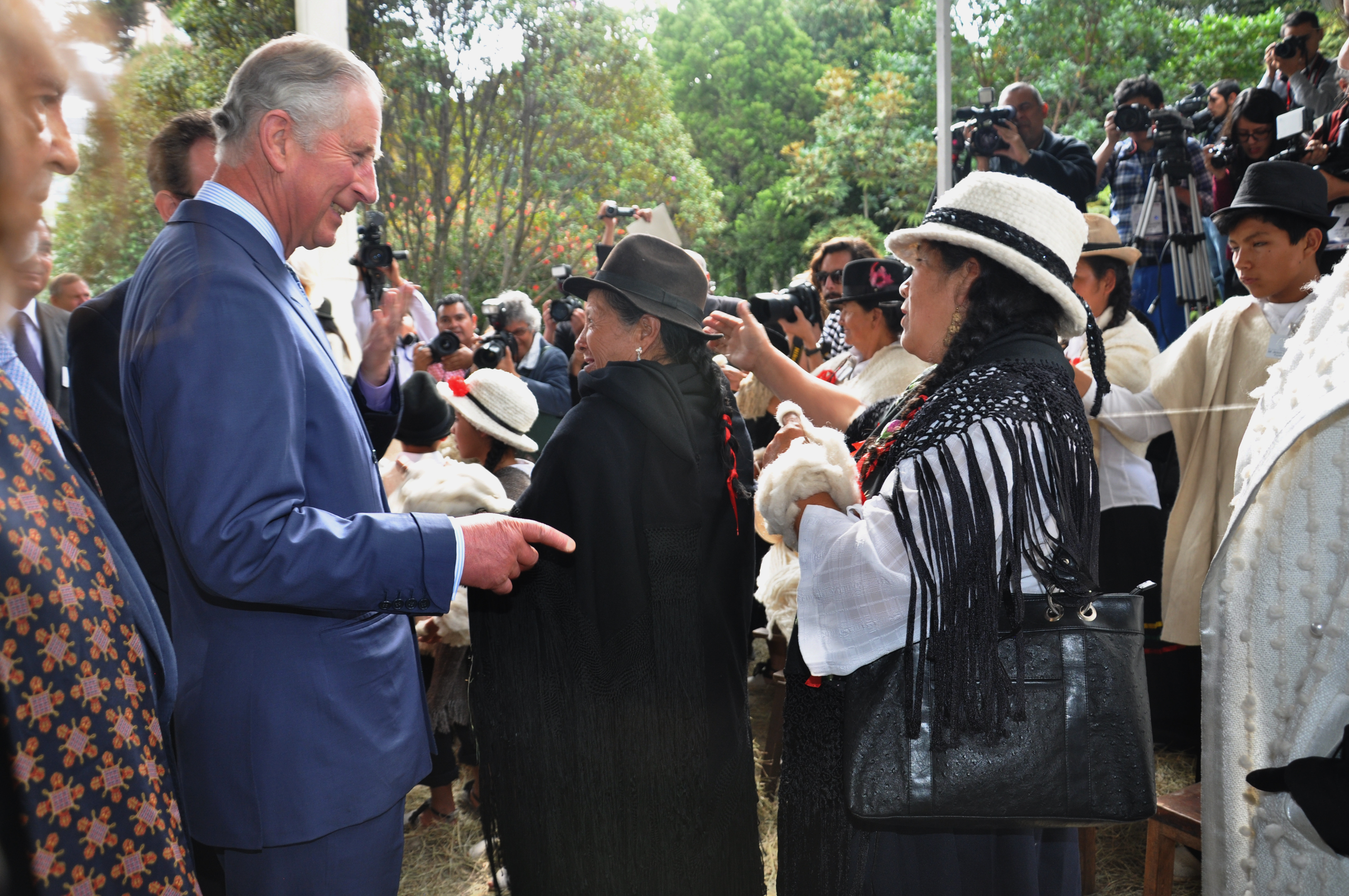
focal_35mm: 27
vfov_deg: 47.8
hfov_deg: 67.4
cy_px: 448
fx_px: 1011
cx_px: 674
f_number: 4.5
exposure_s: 1/40
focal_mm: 18
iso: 320
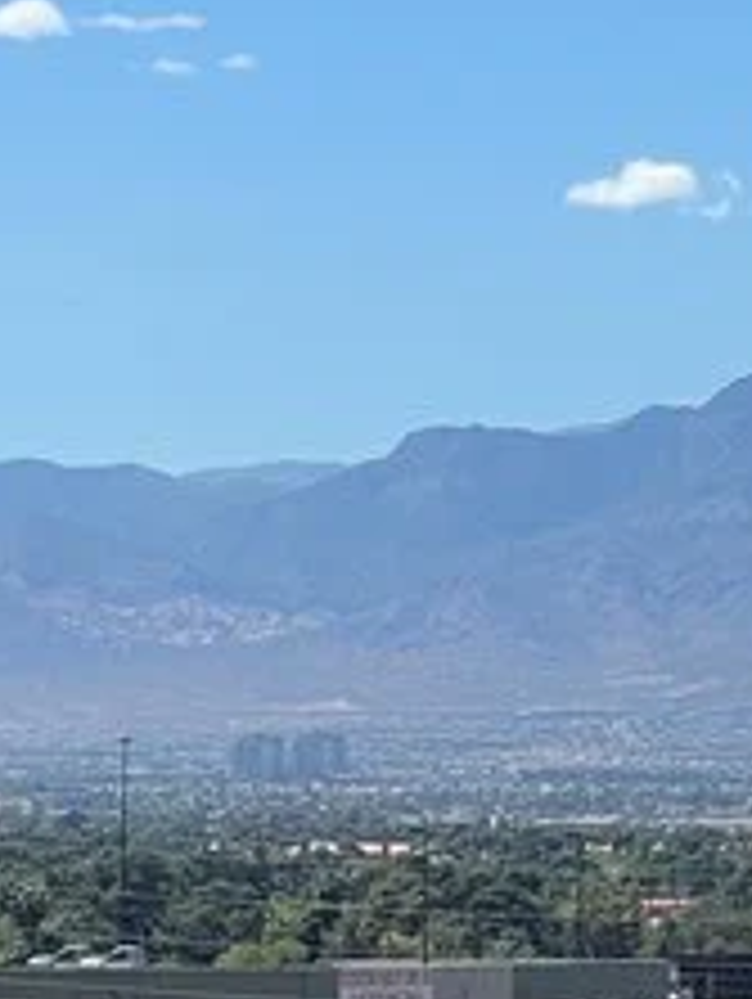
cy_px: 1404
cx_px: -657
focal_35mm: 295
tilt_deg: -5.0
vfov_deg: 6.6
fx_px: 8528
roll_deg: +0.0
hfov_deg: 5.0
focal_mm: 7.5
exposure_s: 1/1647
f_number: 2.2
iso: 20
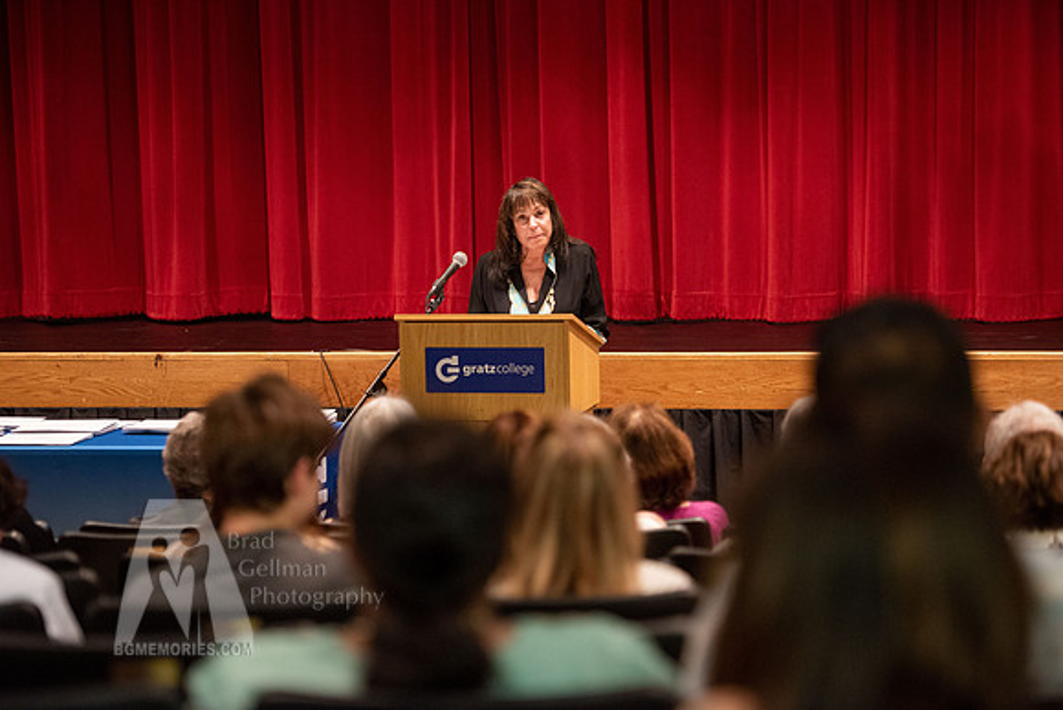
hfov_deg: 17.6
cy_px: 355
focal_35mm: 116
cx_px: 532
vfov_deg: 11.8
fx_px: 3426
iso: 2500
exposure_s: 1/80
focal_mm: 116
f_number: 2.8
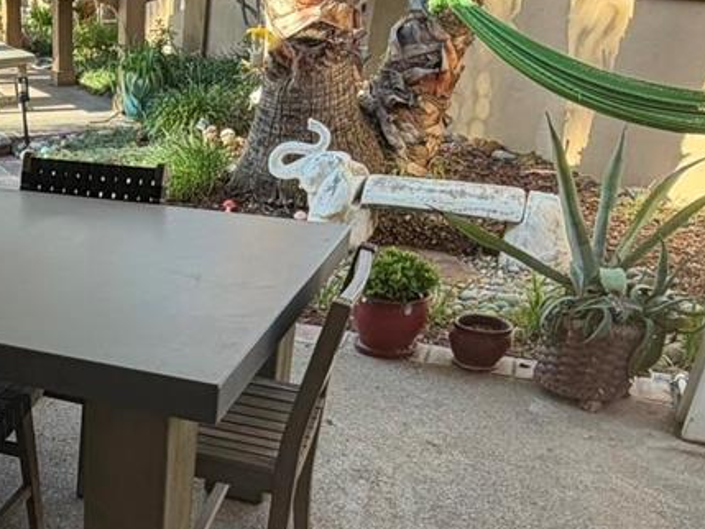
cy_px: 429
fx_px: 957
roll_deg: +1.9
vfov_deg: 30.1
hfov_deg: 37.0
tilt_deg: -28.6
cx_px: 31
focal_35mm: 47
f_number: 2.2
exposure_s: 1/148
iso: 64
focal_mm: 2.22
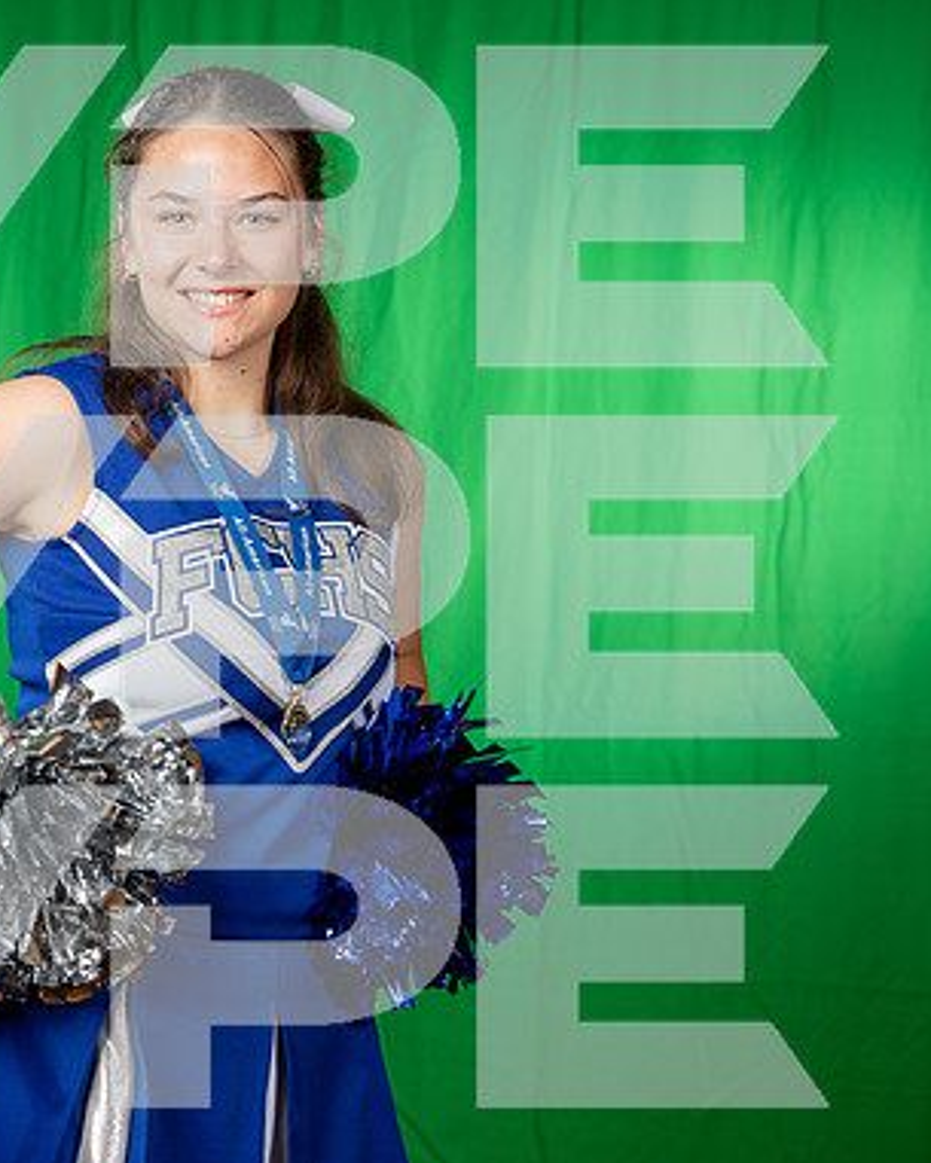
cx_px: 61
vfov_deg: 23.8
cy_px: 578
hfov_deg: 18.8
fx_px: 2754
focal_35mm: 80
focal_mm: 56
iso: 160
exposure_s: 1/250
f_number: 5
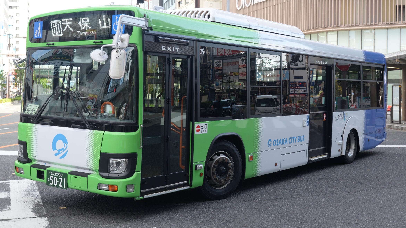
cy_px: 92
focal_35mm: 46
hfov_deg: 44.6
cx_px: 197
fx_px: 495
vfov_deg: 25.9
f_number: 9
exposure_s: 1/50
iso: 200
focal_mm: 40
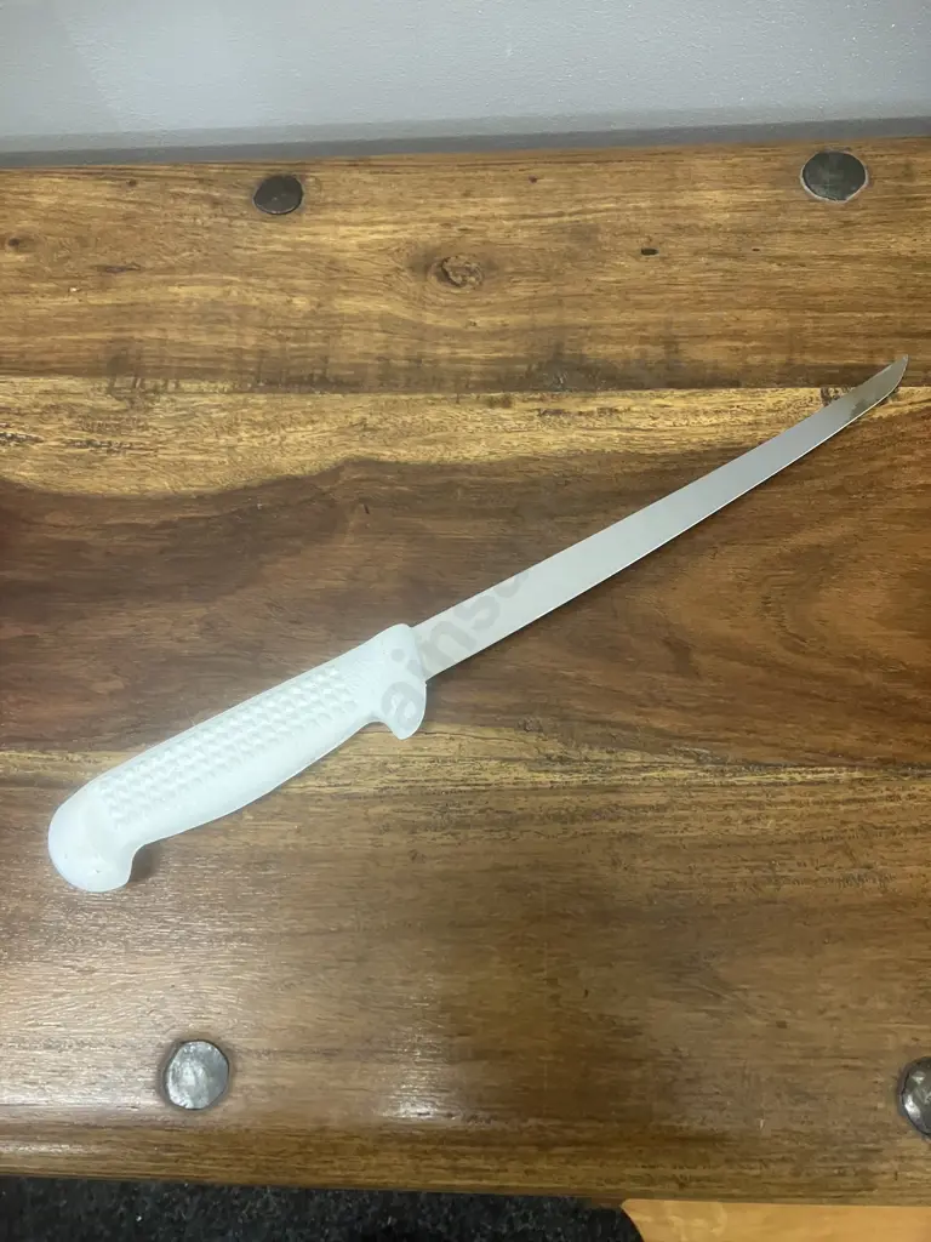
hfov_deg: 49.7
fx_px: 1004
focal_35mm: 28
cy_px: 621
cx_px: 466
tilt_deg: -71.4
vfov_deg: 63.4
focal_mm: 3.99
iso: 250
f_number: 1.8
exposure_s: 1/33
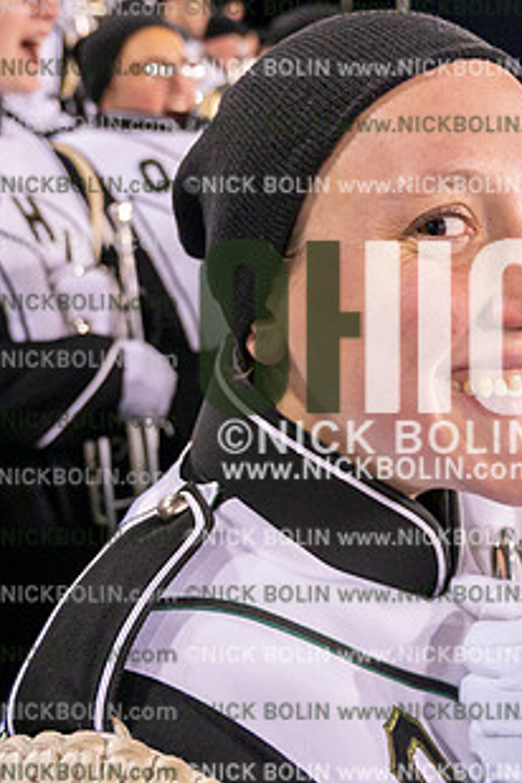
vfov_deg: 43.6
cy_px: 360
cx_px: 378
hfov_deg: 29.5
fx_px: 979
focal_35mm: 45
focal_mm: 24
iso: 5000
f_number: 4.5
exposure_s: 1/640
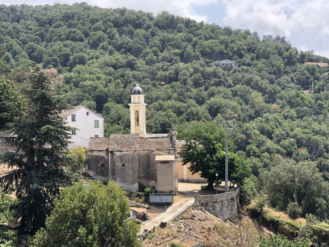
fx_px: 494
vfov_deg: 28.0
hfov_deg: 36.8
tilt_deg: +0.7
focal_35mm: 52
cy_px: 124
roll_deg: +1.9
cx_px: 164
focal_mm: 6
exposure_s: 1/442
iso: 16
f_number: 2.4
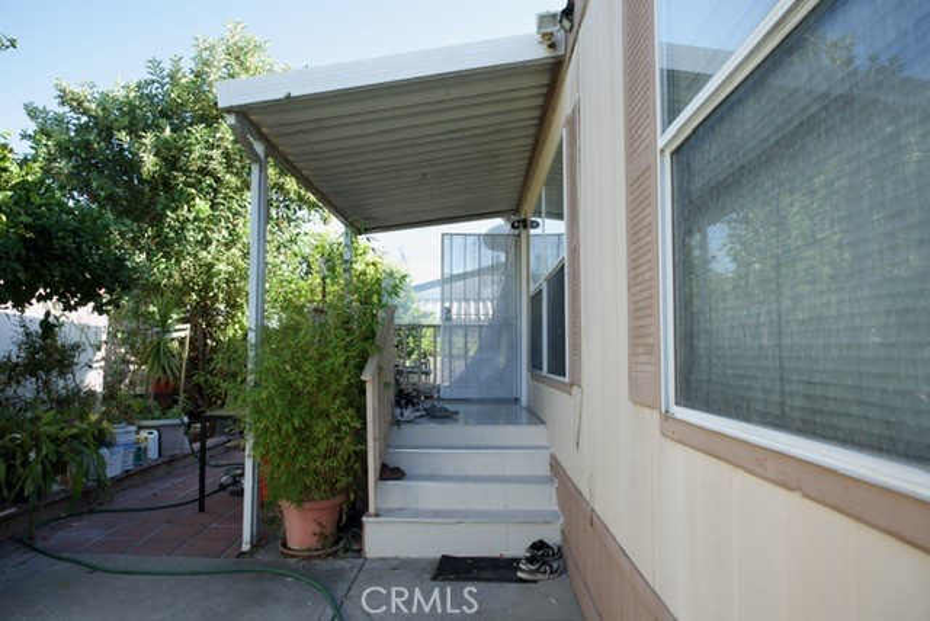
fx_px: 620
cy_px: 310
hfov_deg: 73.7
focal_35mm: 24
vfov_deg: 53.2
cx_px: 465
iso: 100
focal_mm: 24
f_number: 6.3
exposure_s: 1/60
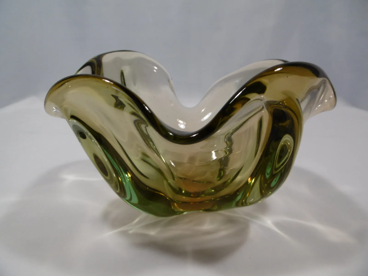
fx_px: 255
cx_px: 184
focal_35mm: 24
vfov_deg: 56.8
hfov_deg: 71.6
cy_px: 138
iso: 100
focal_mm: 4.3
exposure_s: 1/30
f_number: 3.1
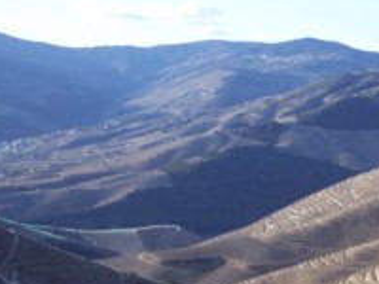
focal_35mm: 102
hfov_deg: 18.8
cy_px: 216
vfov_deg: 14.4
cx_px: 370
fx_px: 1117
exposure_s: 1/700
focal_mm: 10.7
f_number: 3.4
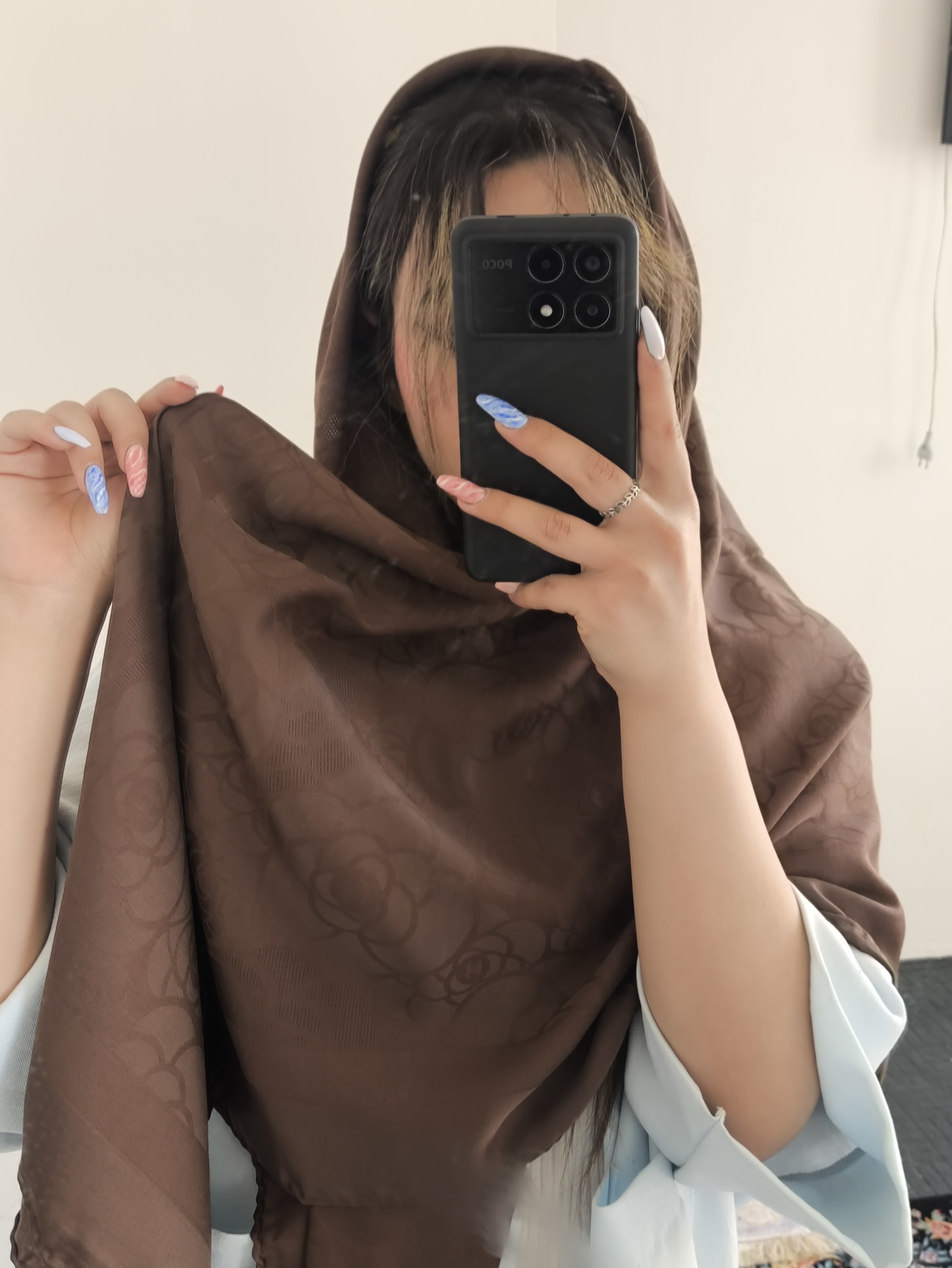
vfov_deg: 46.8
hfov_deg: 36.0
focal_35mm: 40
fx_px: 1466
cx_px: 476
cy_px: 634
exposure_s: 1/50
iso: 160
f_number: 1.7
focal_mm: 4.71
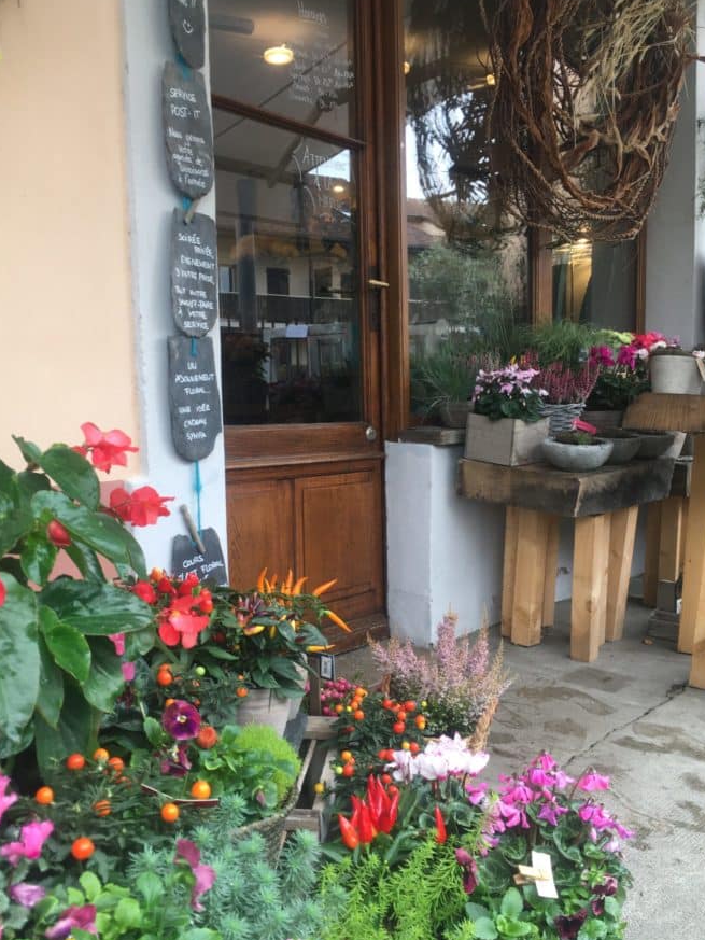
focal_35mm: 34
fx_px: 923
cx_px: 338
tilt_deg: -4.9
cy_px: 490
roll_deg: +0.8
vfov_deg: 53.9
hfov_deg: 41.8
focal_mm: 4.15
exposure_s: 1/100
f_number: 2.2
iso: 40
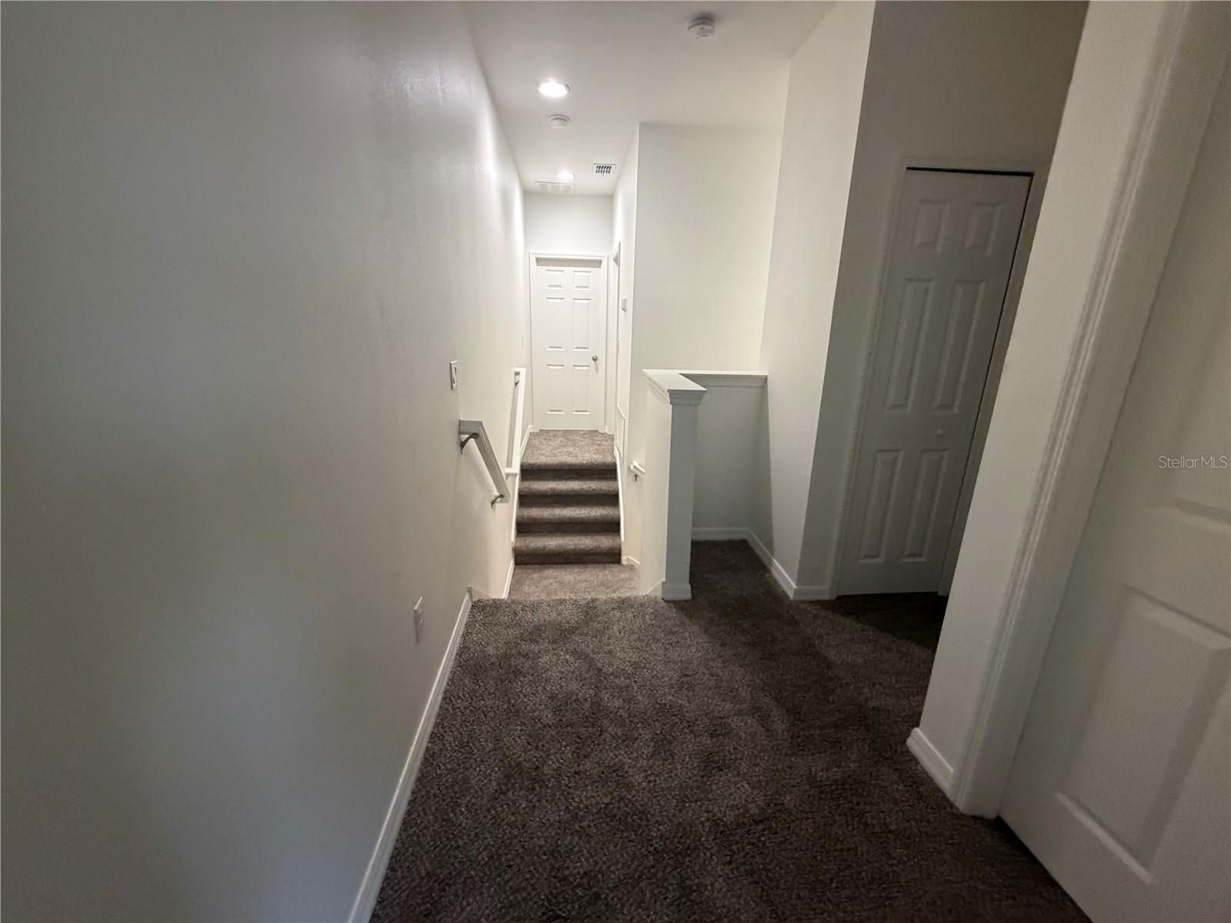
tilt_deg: -15.0
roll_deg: -1.6
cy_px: 462
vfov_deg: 85.7
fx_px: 498
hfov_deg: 102.1
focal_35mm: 14
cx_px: 616
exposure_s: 1/60
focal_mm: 2.22
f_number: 2.2
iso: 640
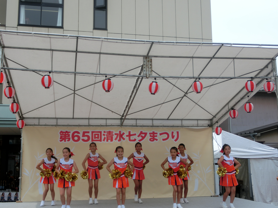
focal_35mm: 47
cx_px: 139
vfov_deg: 30.9
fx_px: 377
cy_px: 104
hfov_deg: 40.4
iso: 80
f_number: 4.2
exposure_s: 1/640
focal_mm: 8.29
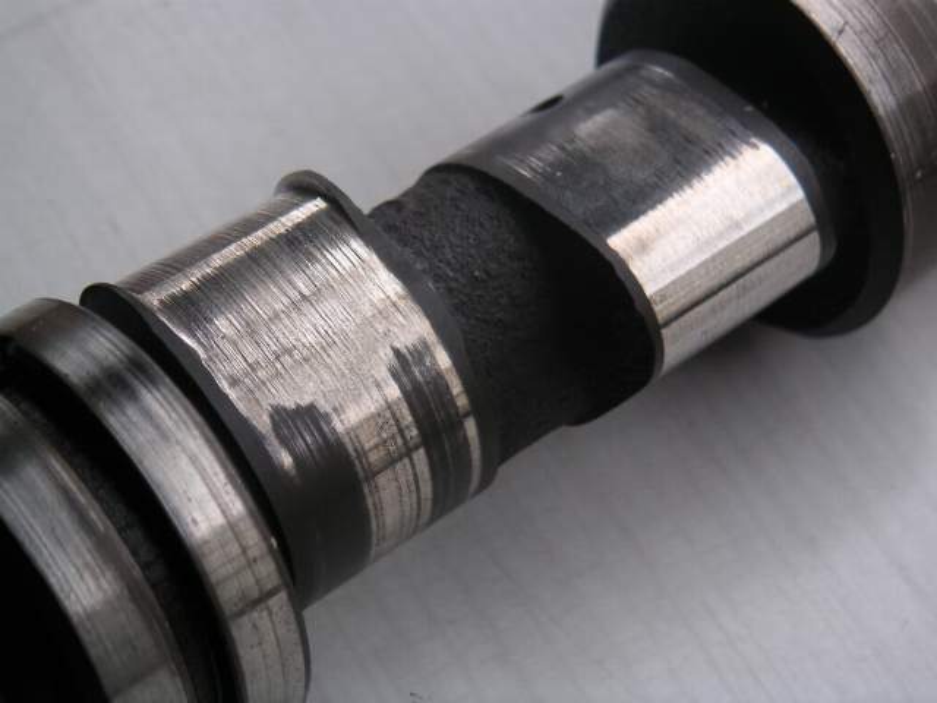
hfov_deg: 20.2
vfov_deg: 15.2
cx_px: 468
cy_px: 352
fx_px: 2626
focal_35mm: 97
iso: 50
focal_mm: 15
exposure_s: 1/180
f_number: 3.5
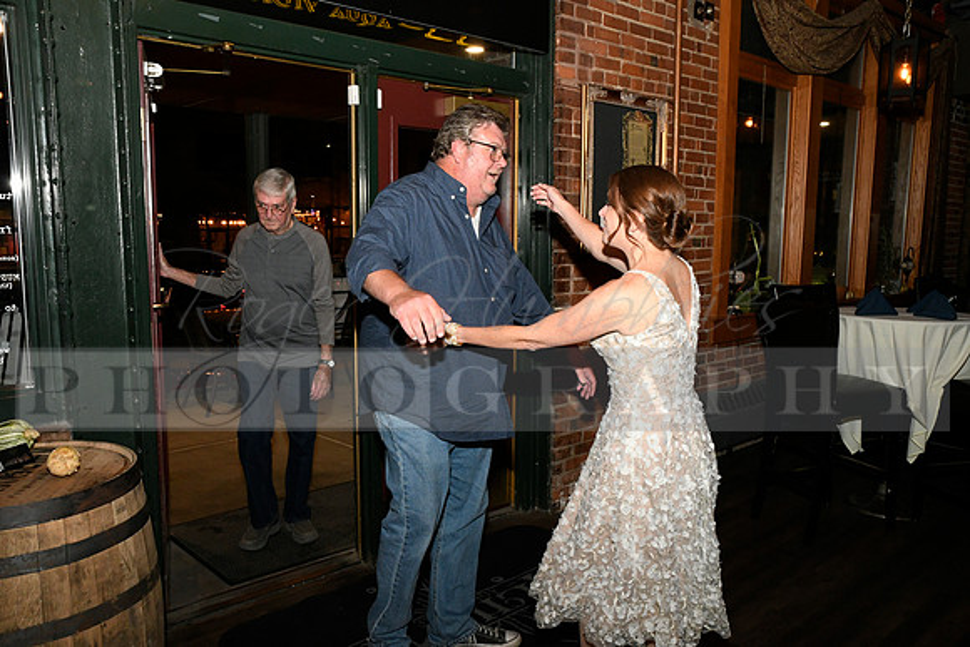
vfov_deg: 42.3
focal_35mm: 31
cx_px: 485
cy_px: 324
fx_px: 835
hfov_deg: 60.3
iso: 6400
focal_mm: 31
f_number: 11
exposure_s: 1/60
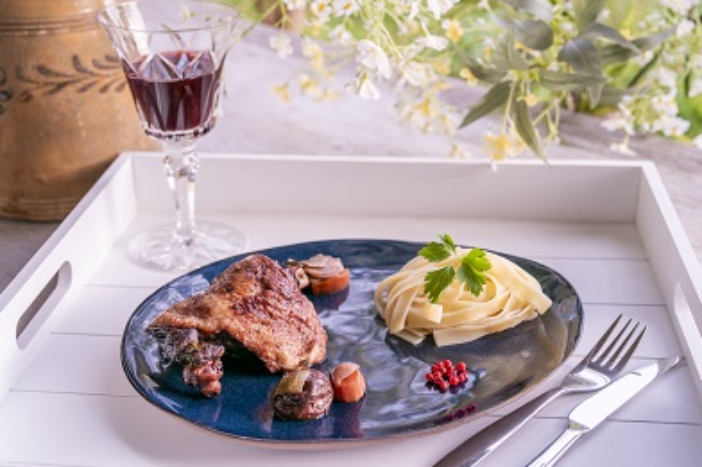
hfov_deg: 38.9
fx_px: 994
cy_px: 236
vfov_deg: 26.5
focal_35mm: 51
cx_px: 353
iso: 64
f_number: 6.3
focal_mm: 50
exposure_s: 6
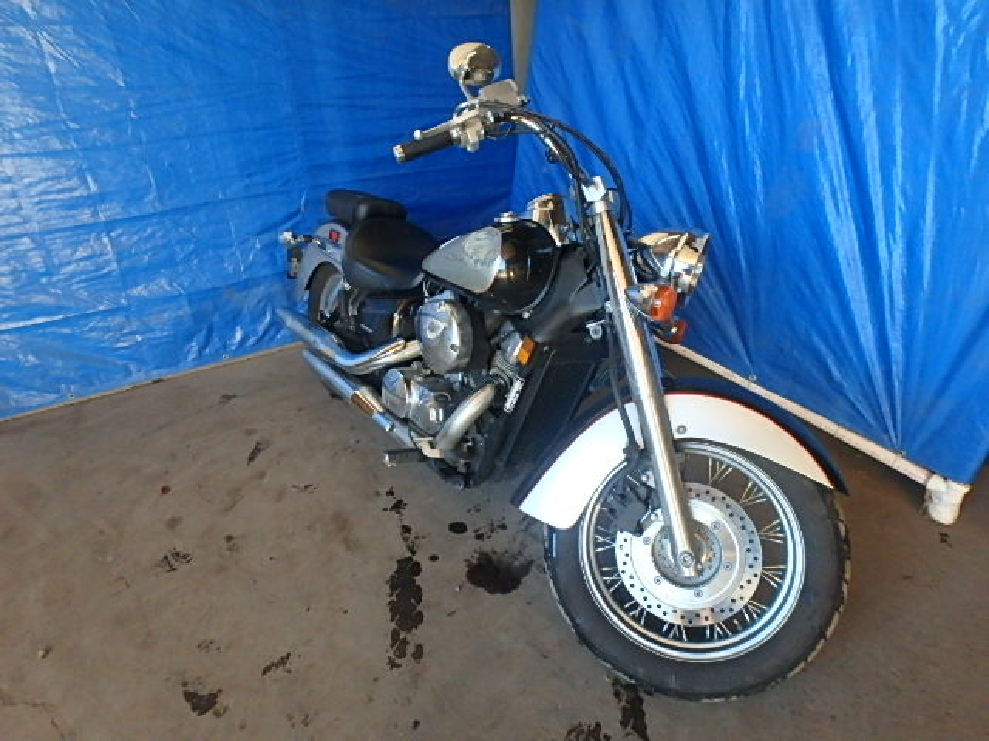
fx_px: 600
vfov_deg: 63.4
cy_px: 370
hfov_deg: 79.0
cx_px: 494
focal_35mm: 21
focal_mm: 3.7
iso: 800
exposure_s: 1/200
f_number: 3.5
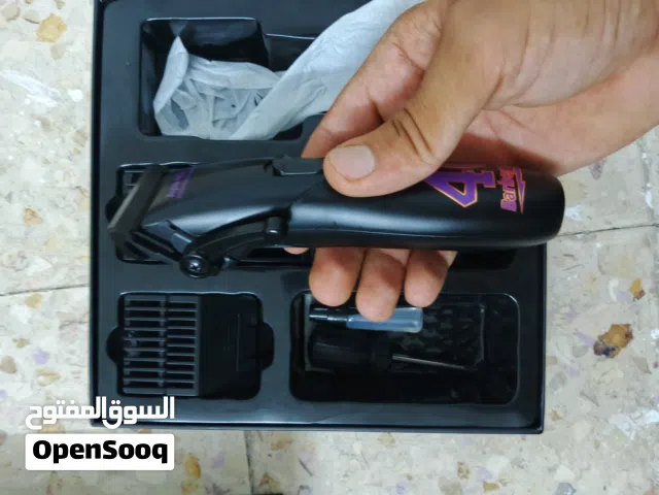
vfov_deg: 51.4
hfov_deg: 65.3
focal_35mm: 27
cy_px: 248
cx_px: 330
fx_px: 514
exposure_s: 1/25
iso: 1408
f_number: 1.6
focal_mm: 4.11
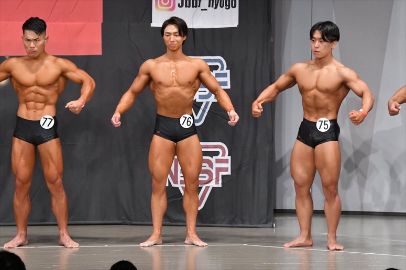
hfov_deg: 9.2
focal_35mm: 225
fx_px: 2536
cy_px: 135
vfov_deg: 6.1
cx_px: 203
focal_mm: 150
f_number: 5.6
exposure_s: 1/400
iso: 6400
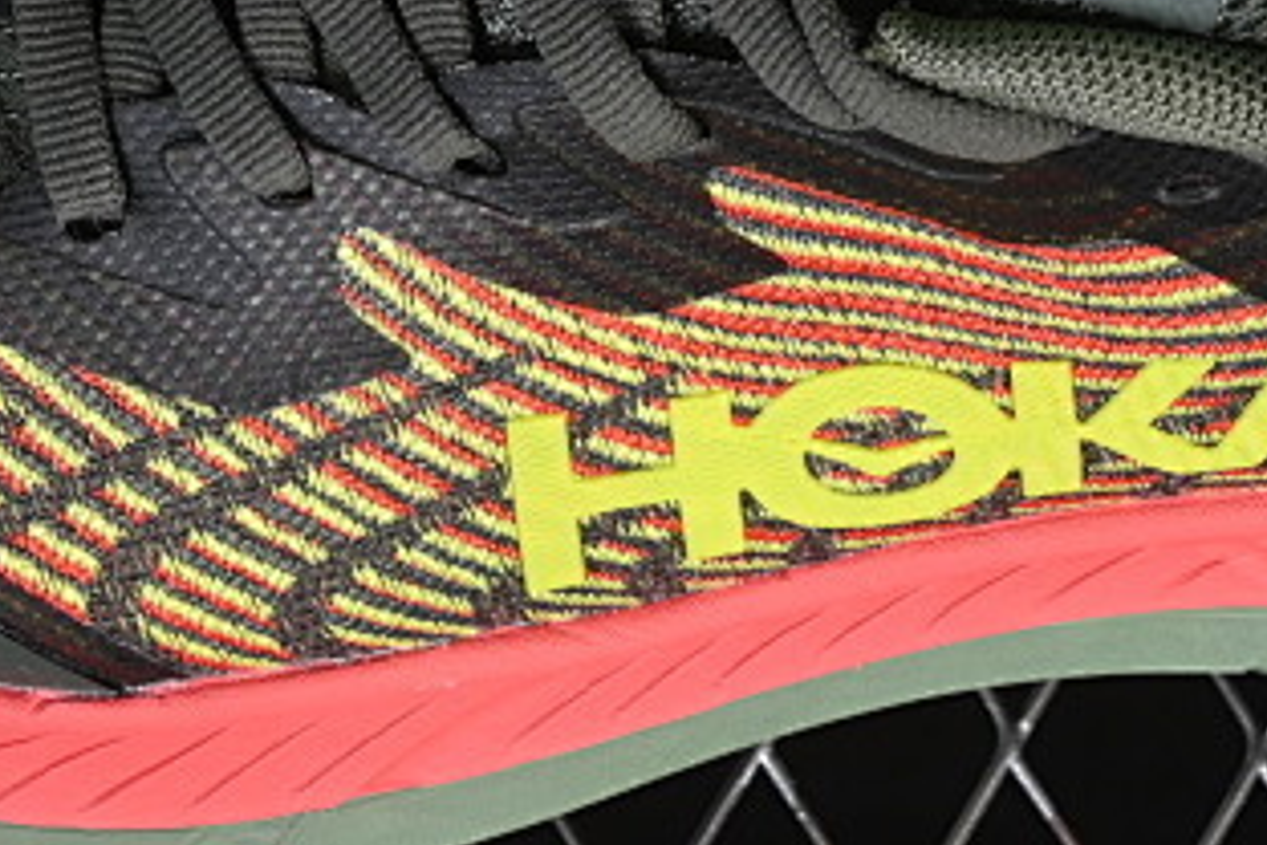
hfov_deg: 7.9
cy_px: -292
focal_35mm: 260
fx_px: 9150
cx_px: 743
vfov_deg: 5.3
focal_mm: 50
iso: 160
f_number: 6.3
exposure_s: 1/50
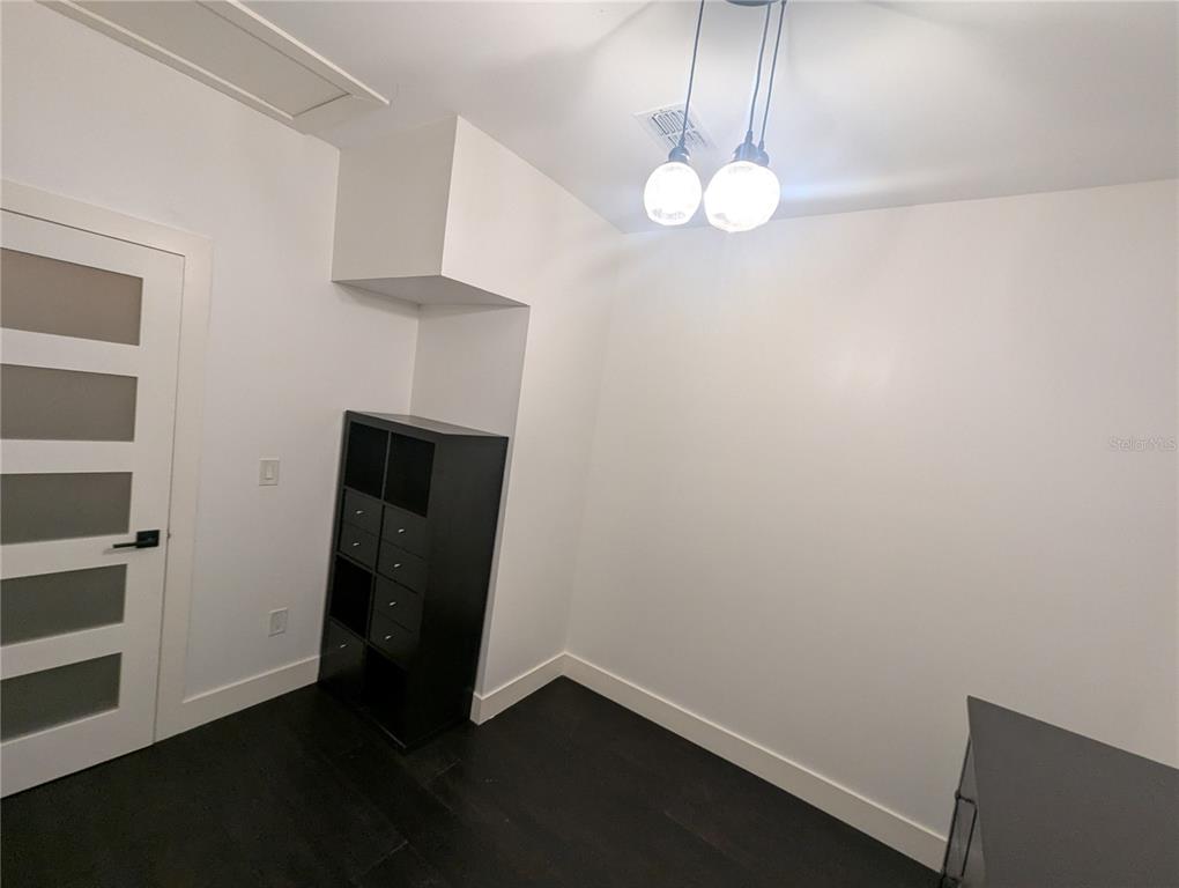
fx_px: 443
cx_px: 590
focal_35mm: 13
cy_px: 444
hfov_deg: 106.1
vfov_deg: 90.1
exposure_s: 1/60
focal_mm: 1.95
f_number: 2.2
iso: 126
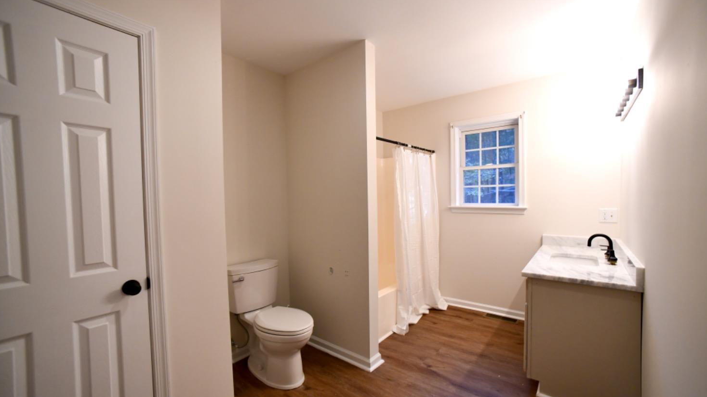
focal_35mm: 15
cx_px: 357
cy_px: 213
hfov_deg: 103.0
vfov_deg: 70.4
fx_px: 281
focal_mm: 14
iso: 2500
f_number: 5
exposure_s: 1/125
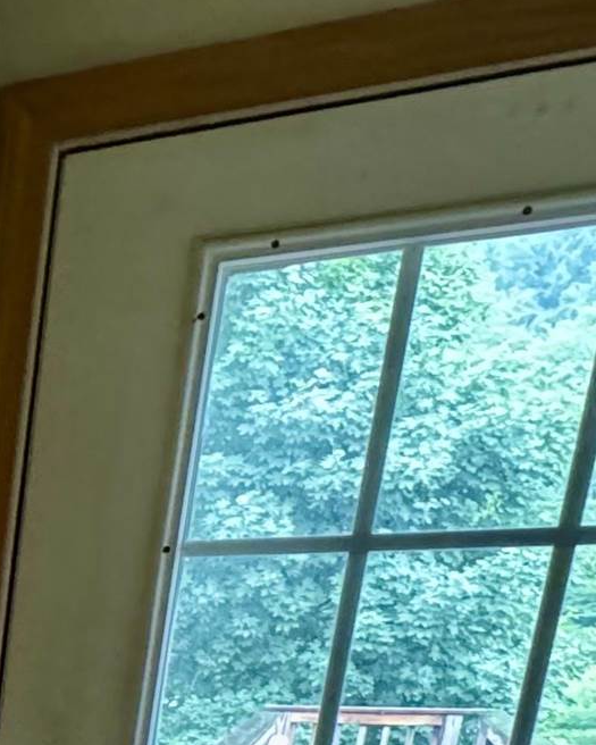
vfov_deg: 24.0
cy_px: 1083
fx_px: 1411
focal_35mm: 64
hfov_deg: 17.4
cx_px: -585
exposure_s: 1/60
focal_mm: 2.22
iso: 640
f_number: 2.2
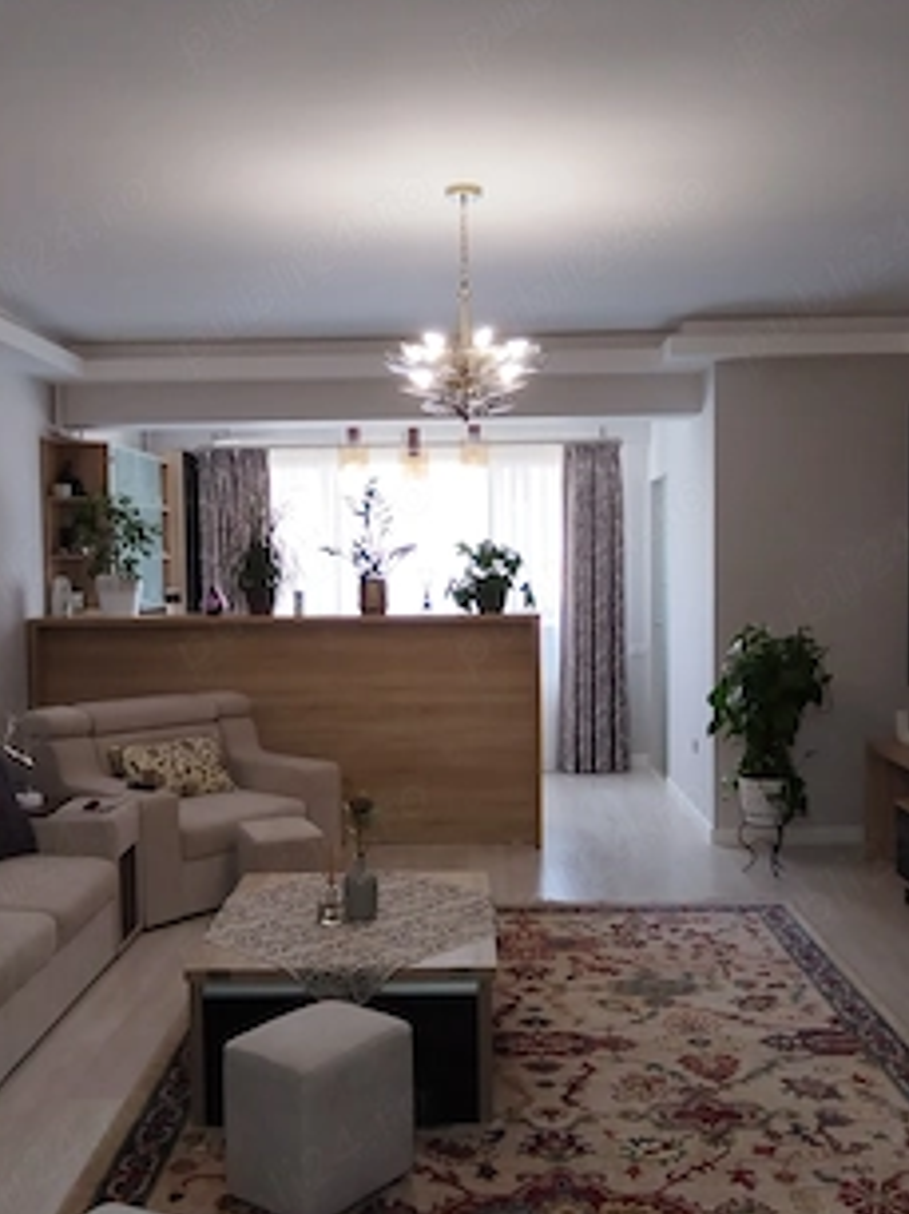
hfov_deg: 41.7
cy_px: 639
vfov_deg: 54.0
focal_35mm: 34
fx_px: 1192
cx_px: 441
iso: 521
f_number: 1.9
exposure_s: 1/100
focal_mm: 4.95
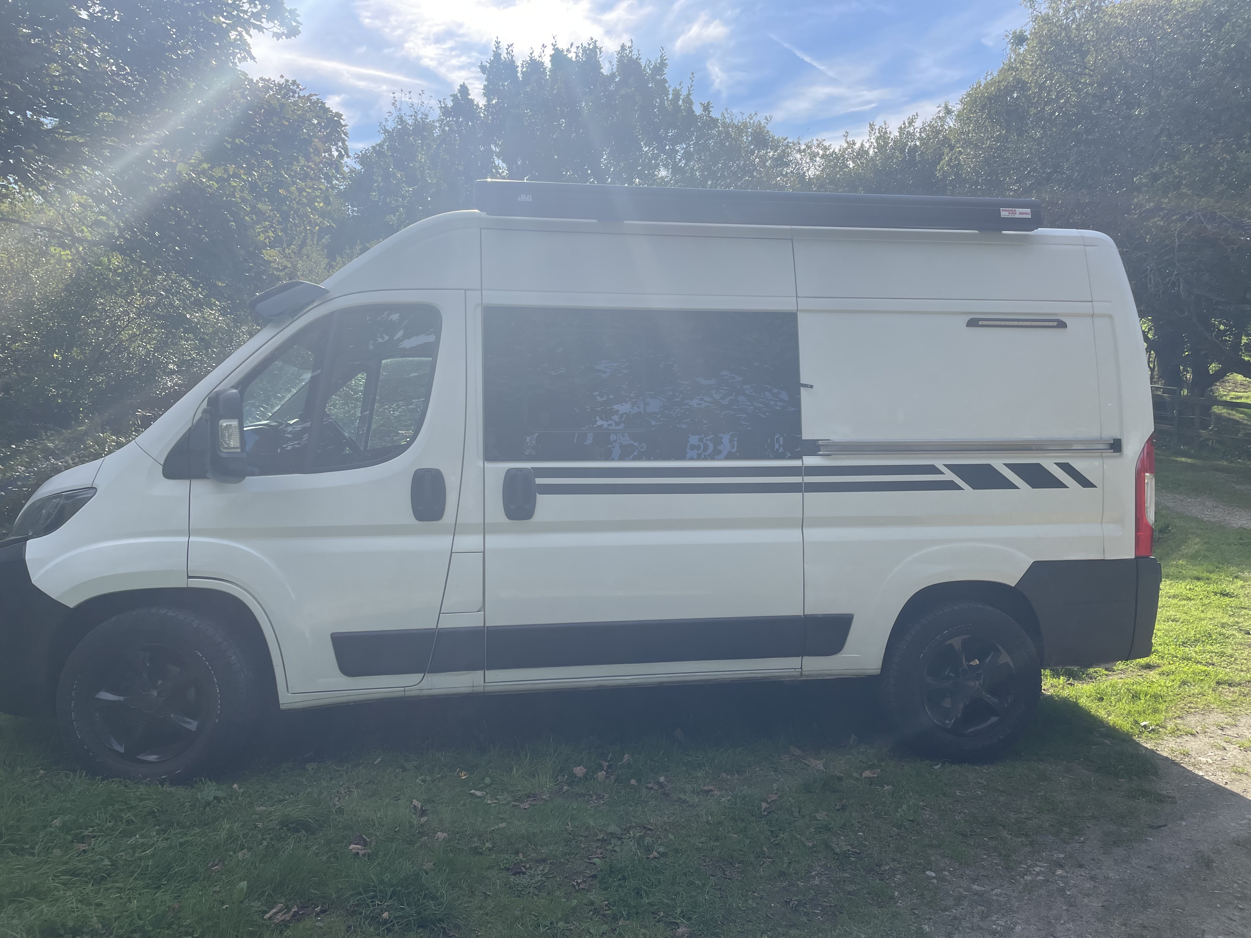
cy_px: 469
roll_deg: +2.3
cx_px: 626
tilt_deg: -7.3
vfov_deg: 53.1
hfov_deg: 67.3
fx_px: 940
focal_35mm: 26
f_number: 1.6
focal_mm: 4.2
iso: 50
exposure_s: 1/2451
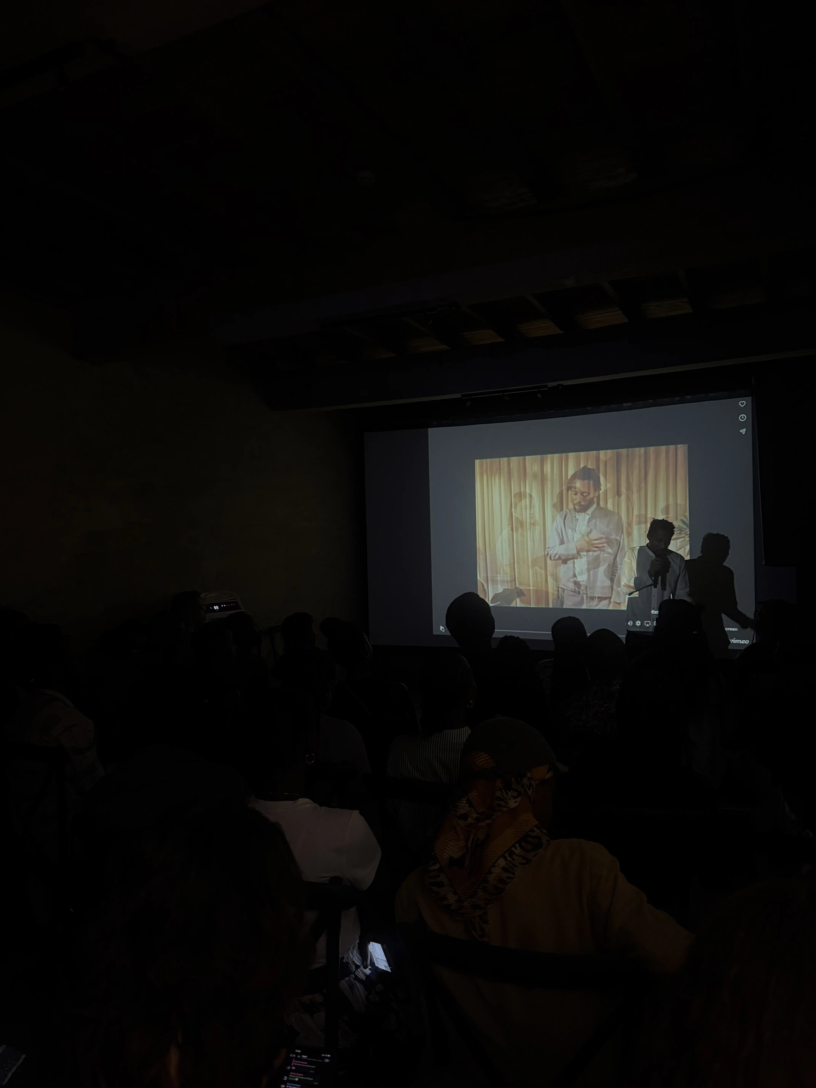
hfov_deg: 56.8
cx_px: 408
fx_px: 754
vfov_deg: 71.6
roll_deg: +0.6
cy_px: 544
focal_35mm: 24
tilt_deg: +1.5
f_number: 1.78
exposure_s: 1/60
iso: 400
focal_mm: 6.76
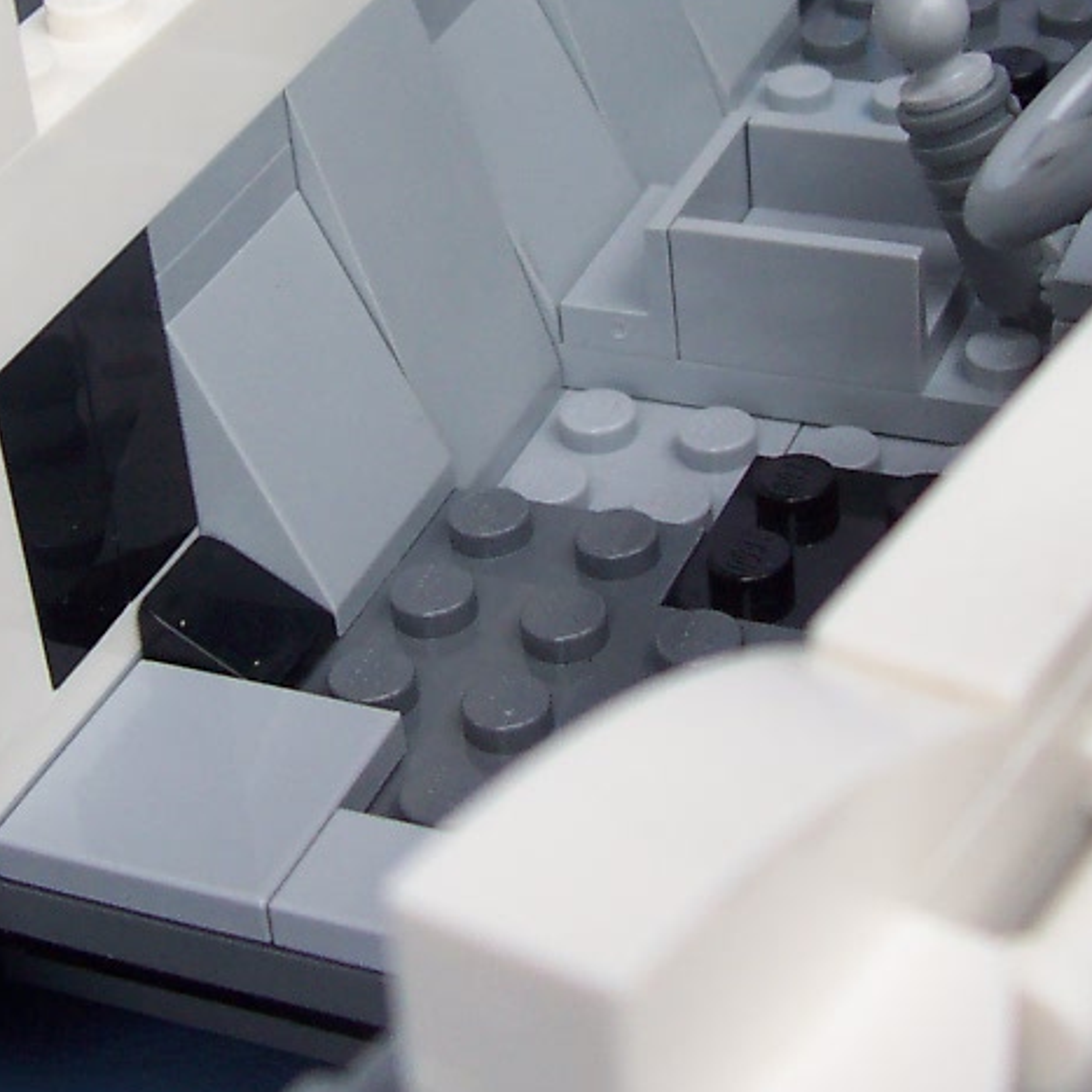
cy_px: 208
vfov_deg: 20.4
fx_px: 2998
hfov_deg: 20.6
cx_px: 442
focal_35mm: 84
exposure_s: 1/180
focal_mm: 5.6
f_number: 2.8
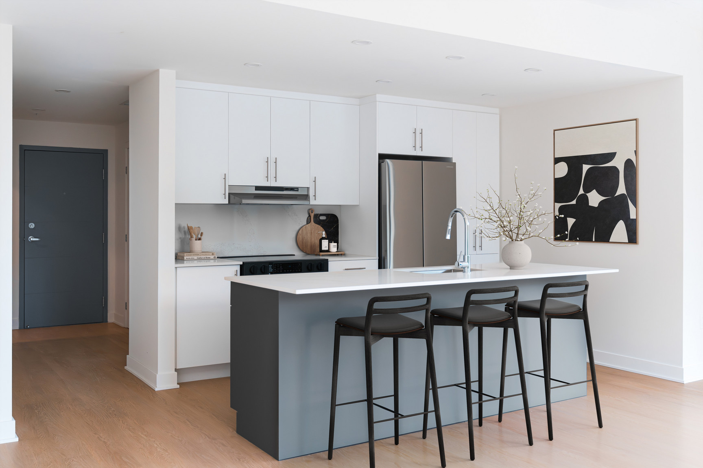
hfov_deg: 55.8
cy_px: 234
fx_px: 664
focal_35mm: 34
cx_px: 352
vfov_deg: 38.9
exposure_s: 1/640
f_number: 4.5
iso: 1250
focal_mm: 34
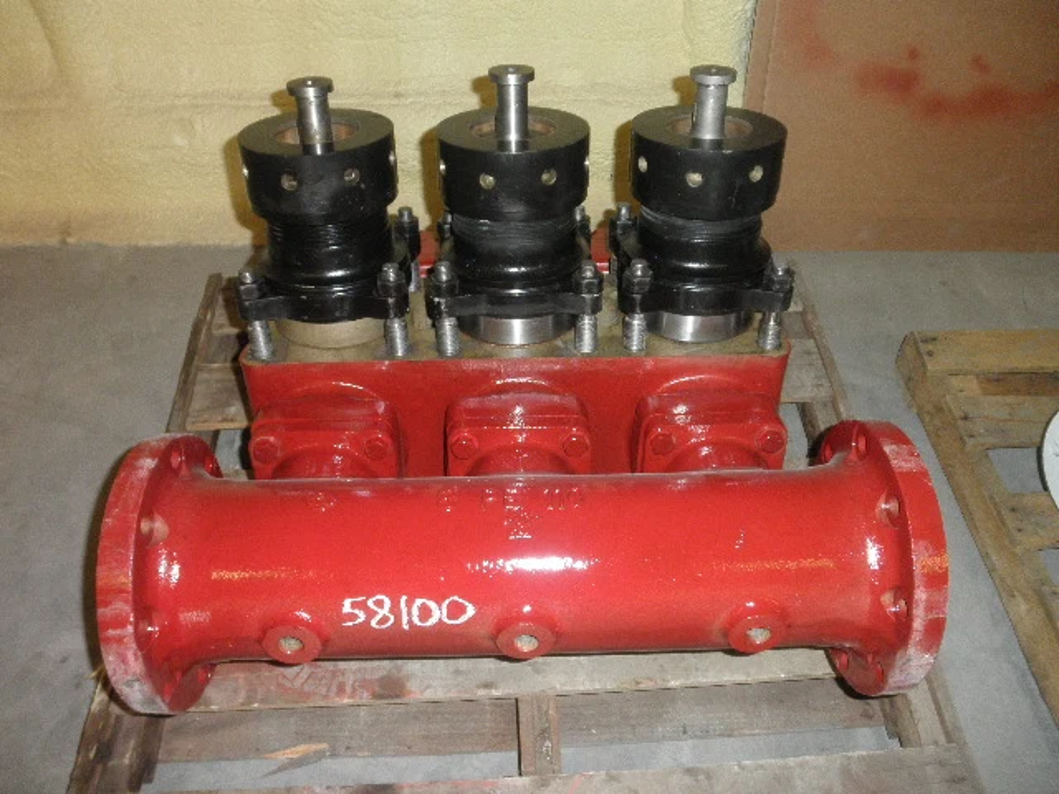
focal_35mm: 28
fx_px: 857
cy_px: 397
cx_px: 530
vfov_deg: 49.7
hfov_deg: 63.4
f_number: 3
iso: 200
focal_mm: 5
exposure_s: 1/30
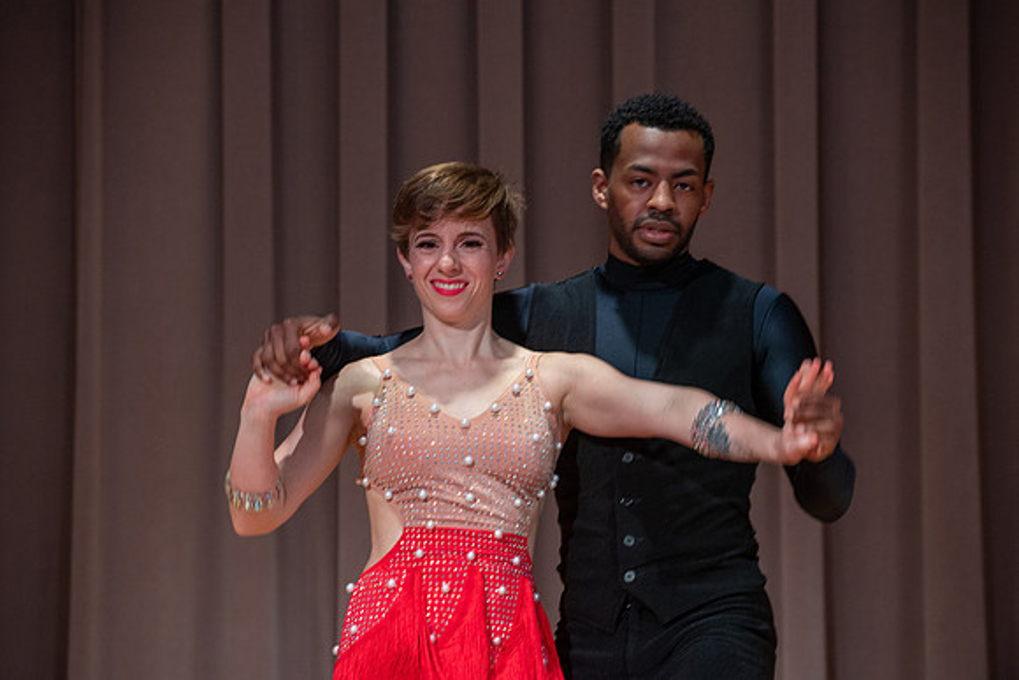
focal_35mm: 160
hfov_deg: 12.8
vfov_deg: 8.6
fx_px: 4530
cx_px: 510
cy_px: 340
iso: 1600
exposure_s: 1/160
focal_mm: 160
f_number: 4
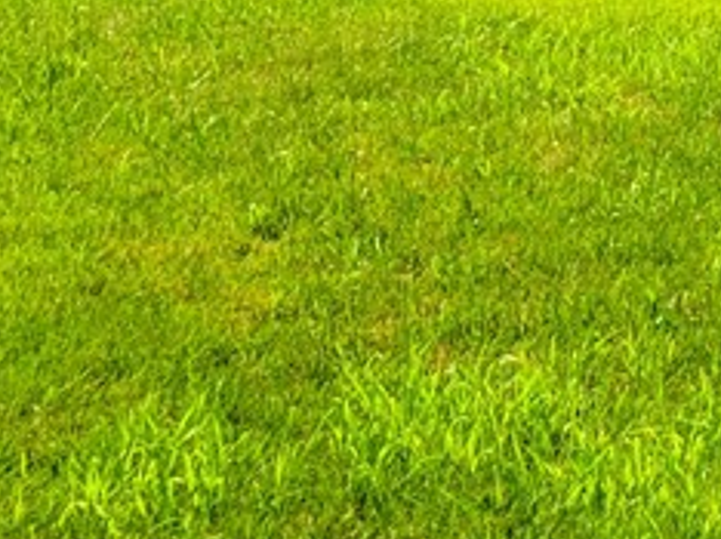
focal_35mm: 114
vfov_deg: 12.2
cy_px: -348
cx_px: 853
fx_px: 2372
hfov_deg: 16.6
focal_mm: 5.4
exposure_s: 1/3381
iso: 40
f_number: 1.8
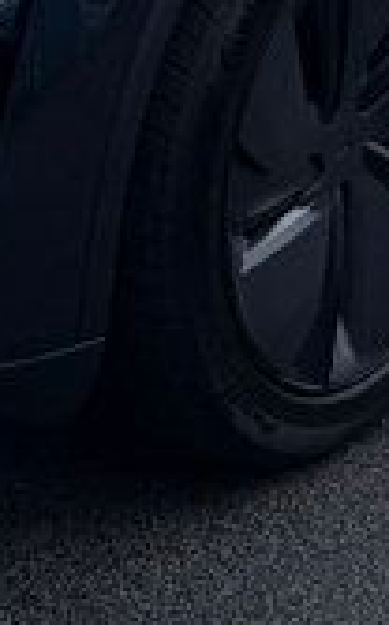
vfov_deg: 11.6
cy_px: -749
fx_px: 2653
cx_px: 254
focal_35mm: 156
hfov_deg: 8.4
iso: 80
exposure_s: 1/6173
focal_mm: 6.76
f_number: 1.78
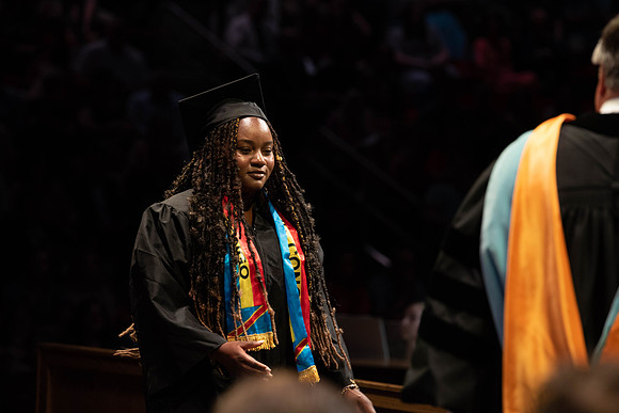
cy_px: 206
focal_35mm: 190
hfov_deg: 10.8
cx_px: 310
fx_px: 3268
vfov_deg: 7.2
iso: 1600
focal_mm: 190
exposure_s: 1/320
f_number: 4.5
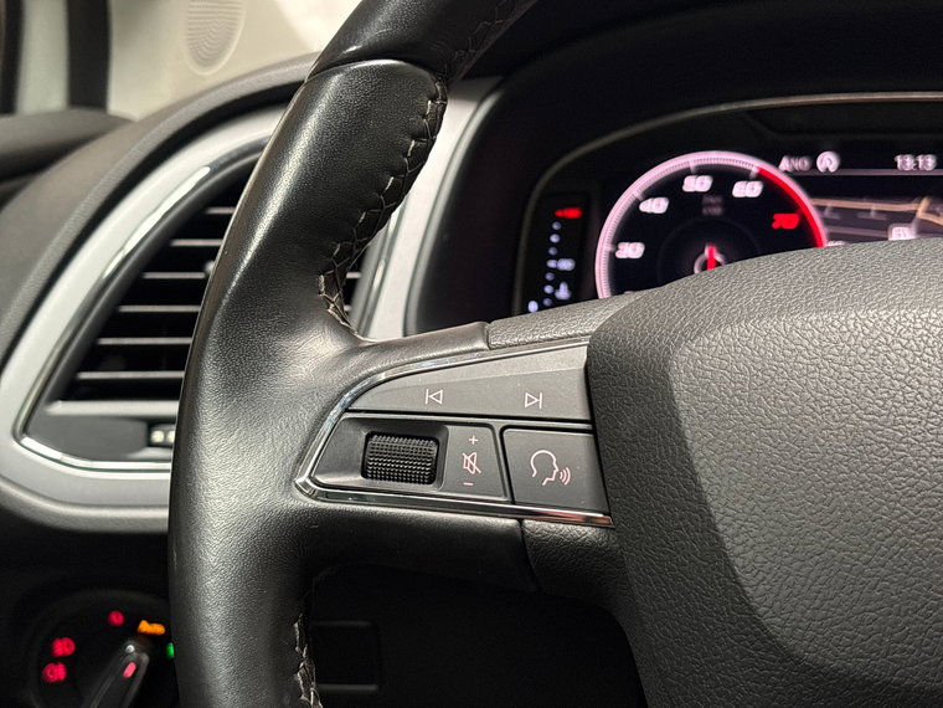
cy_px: 354
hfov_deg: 36.8
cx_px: 472
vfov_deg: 28.0
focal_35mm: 52
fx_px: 1417
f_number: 1.6
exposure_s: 1/34
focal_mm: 5.96
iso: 200
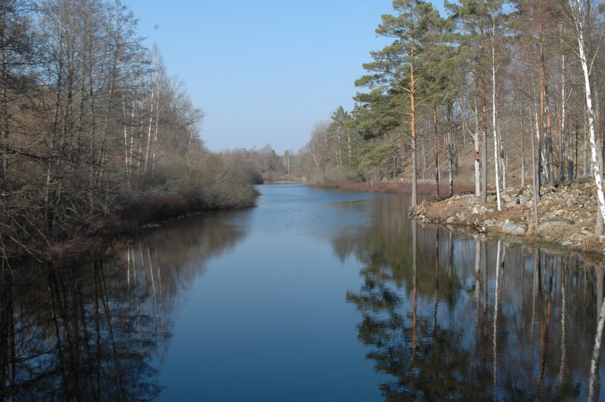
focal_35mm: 42
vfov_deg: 31.8
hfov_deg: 46.4
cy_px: 201
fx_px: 705
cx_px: 302
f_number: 10
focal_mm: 28
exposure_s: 1/400
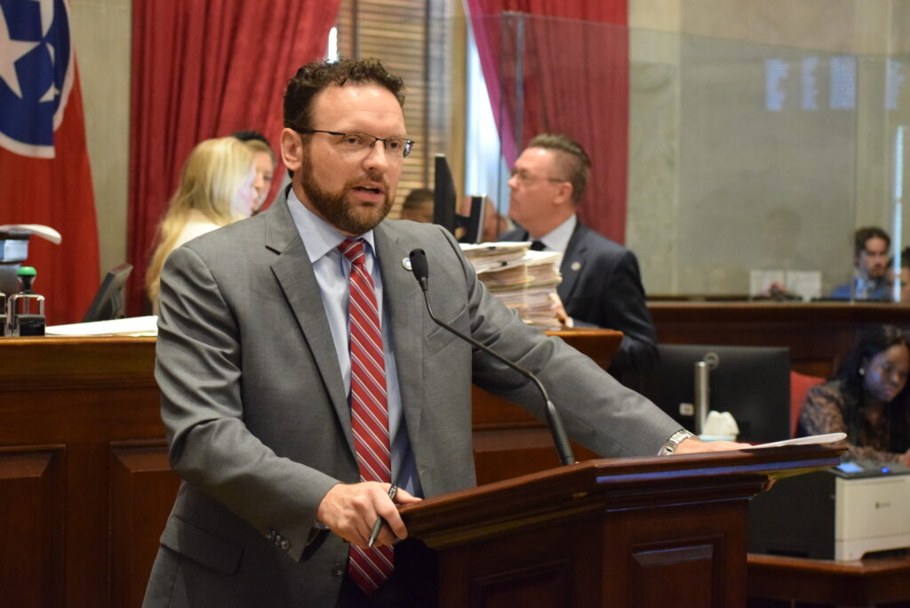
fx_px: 2656
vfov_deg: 13.1
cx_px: 455
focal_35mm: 105
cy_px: 304
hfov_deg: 19.4
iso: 6400
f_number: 4.5
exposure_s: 1/40
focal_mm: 70
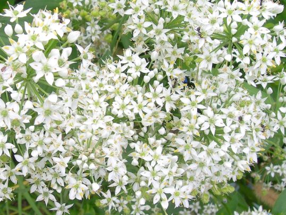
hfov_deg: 49.0
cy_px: 108
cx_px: 143
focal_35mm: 38
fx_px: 314
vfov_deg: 37.7
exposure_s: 1/158
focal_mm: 7.8
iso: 50
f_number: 4.8
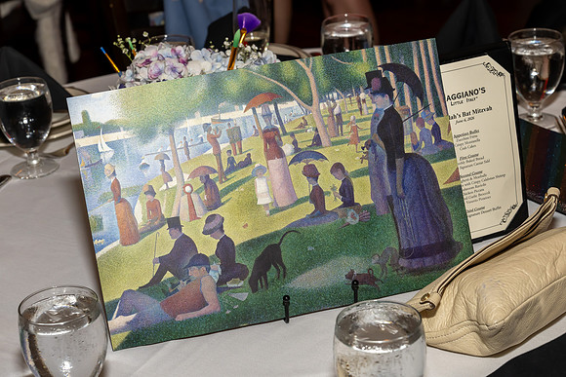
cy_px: 236
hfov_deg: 28.2
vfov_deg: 19.0
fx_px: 1125
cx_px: 223
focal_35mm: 72
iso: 500
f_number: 7.1
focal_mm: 56
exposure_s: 1/250
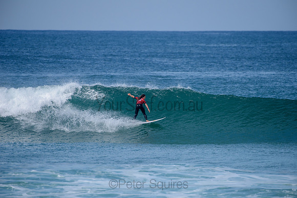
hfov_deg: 4.1
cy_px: 99
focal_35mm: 500
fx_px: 4126
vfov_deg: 2.8
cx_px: 148
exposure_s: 1/2500
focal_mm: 500
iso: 250
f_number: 6.3
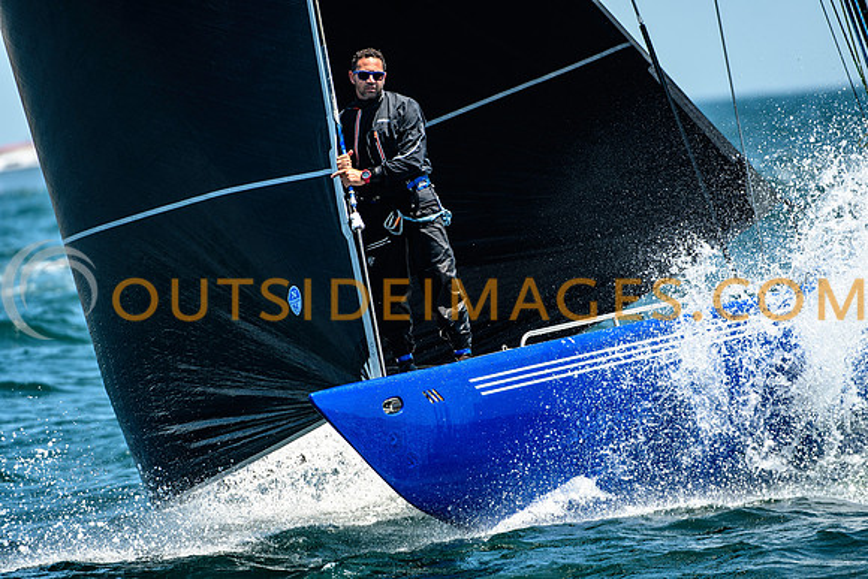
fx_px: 12299
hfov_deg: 4.0
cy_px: 290
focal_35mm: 510
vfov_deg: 2.7
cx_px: 434
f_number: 5
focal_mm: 340
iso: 400
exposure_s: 1/1250
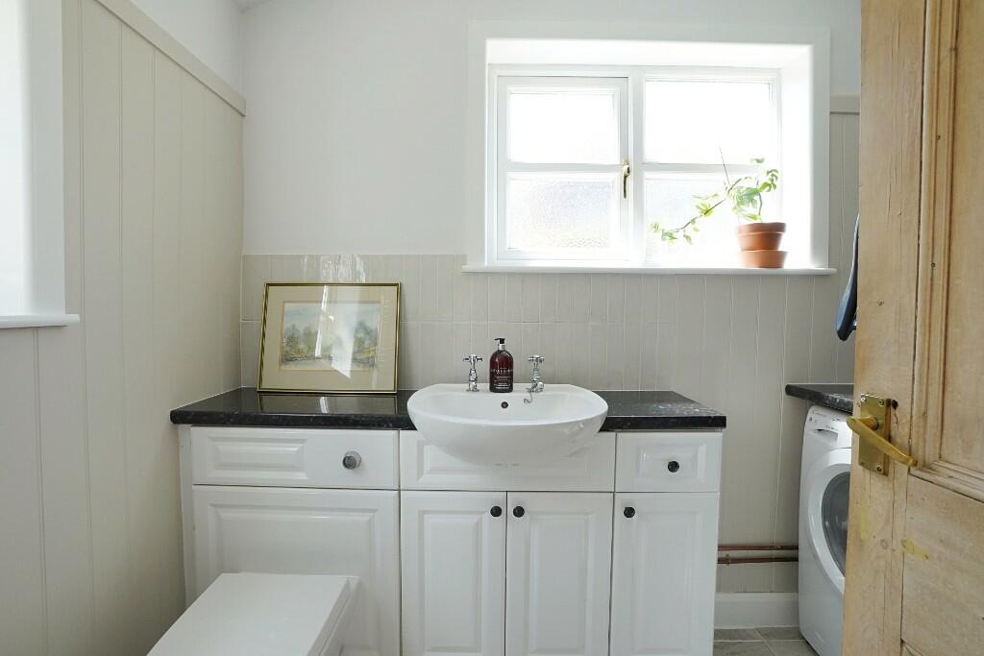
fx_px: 410
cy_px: 328
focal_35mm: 15
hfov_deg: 100.4
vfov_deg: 77.3
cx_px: 492
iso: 640
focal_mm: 10
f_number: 11
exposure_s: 1/40
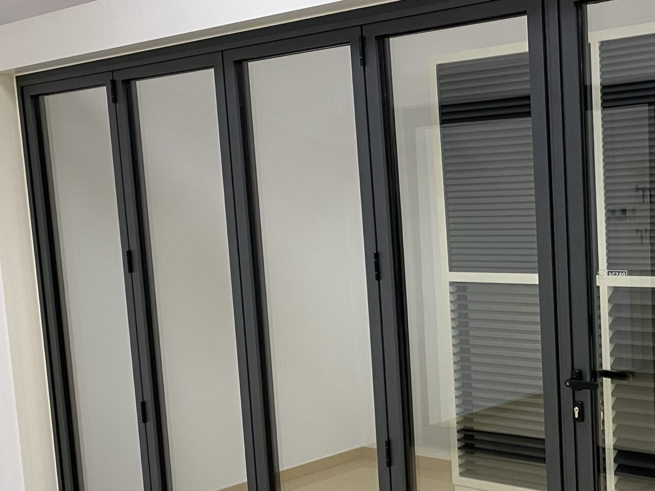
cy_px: 318
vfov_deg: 28.4
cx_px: 581
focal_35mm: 51
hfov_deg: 35.4
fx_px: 965
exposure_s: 1/50
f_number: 1.8
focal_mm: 4.25
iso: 80
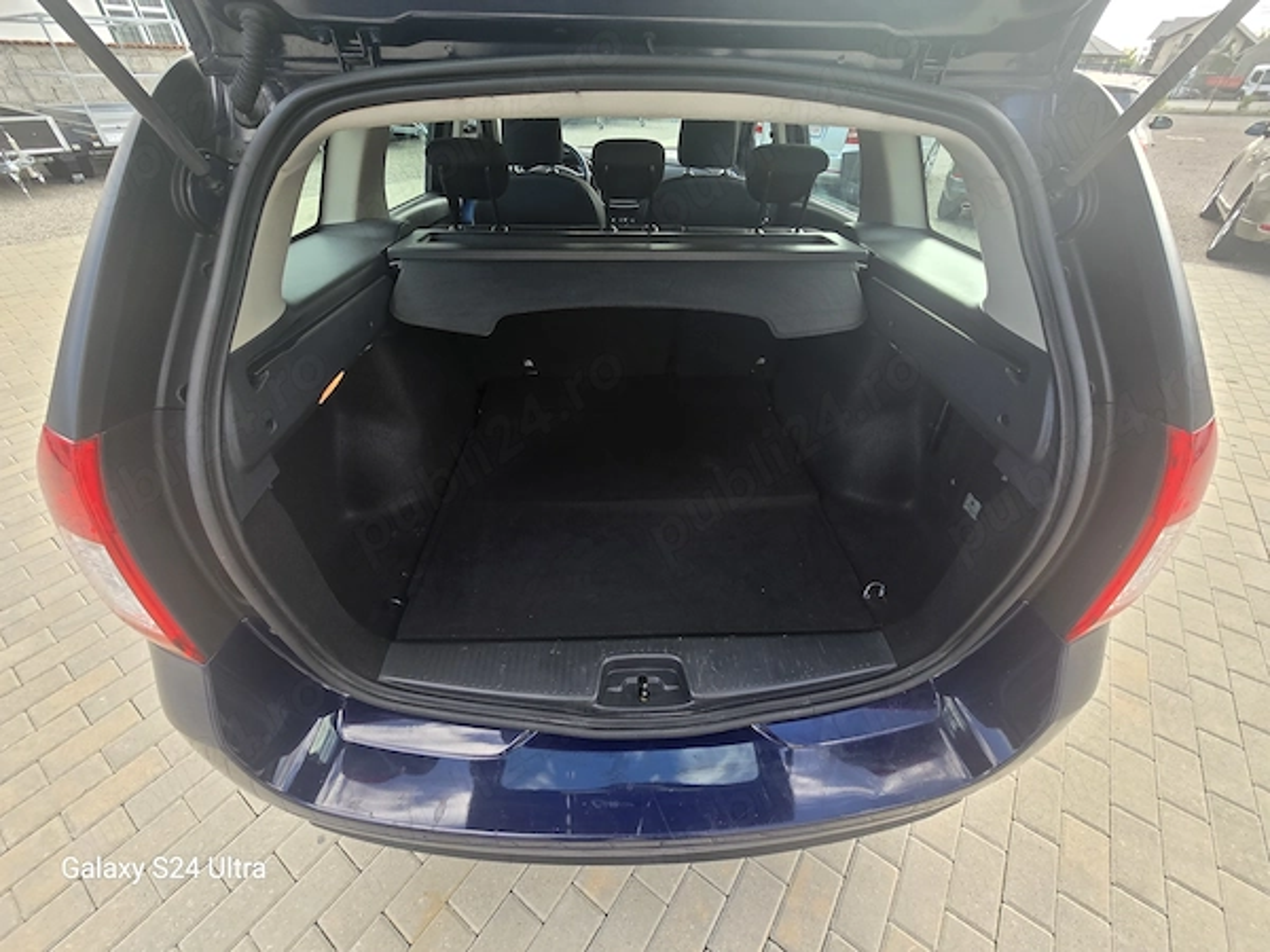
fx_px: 477
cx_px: 635
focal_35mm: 13
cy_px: 476
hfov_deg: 106.2
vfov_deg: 89.9
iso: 50
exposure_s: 1/178
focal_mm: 2.2
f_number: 2.2
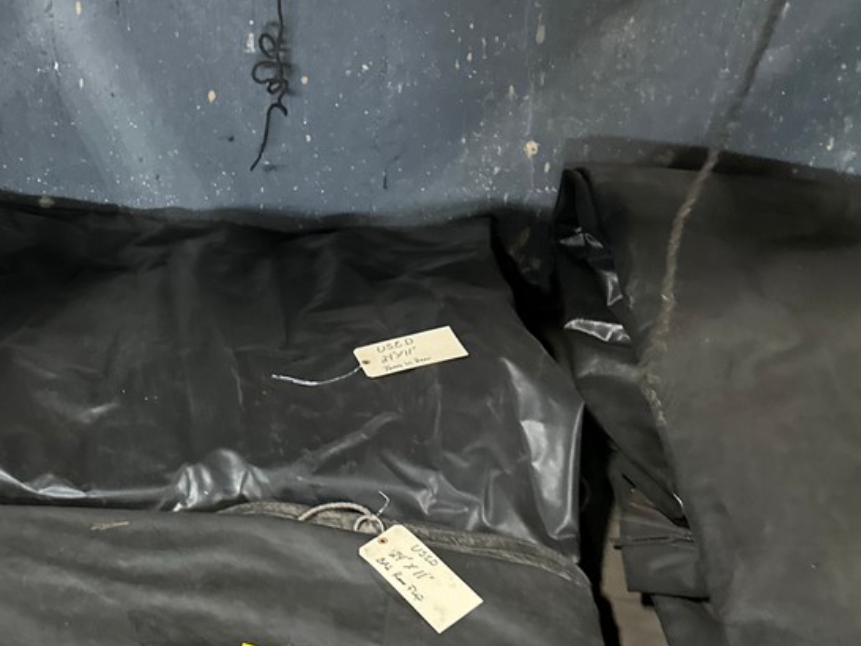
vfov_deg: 30.6
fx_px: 1120
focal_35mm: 45
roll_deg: -2.9
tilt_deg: -42.5
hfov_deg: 40.1
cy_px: 597
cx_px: 151
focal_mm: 6.86
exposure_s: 1/30
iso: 1250
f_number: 1.78
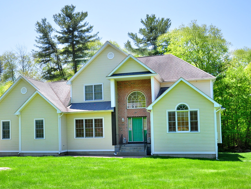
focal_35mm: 32
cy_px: 94
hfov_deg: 57.3
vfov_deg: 44.7
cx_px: 108
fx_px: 229
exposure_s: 1/125
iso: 320
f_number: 9
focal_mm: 19
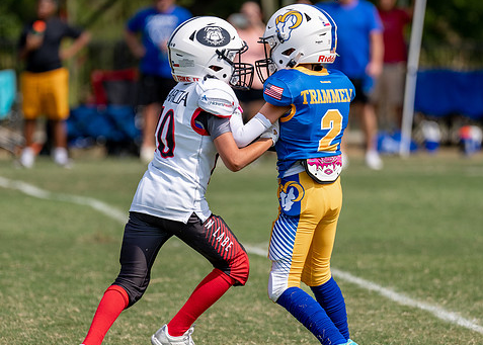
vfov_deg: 3.6
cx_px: 234
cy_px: 155
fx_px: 5489
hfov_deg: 5.0
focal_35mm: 400
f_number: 2.8
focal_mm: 200
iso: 100
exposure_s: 1/2500
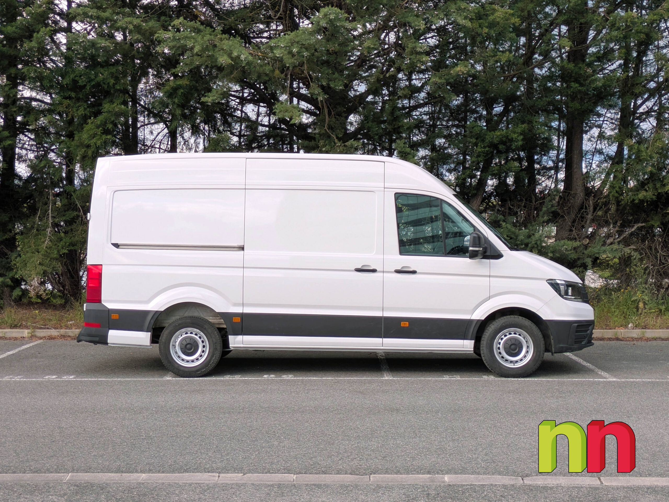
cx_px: 334
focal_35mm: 24
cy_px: 251
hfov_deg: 71.6
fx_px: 464
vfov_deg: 56.8
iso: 80
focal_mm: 6.86
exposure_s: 1/3200
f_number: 1.8
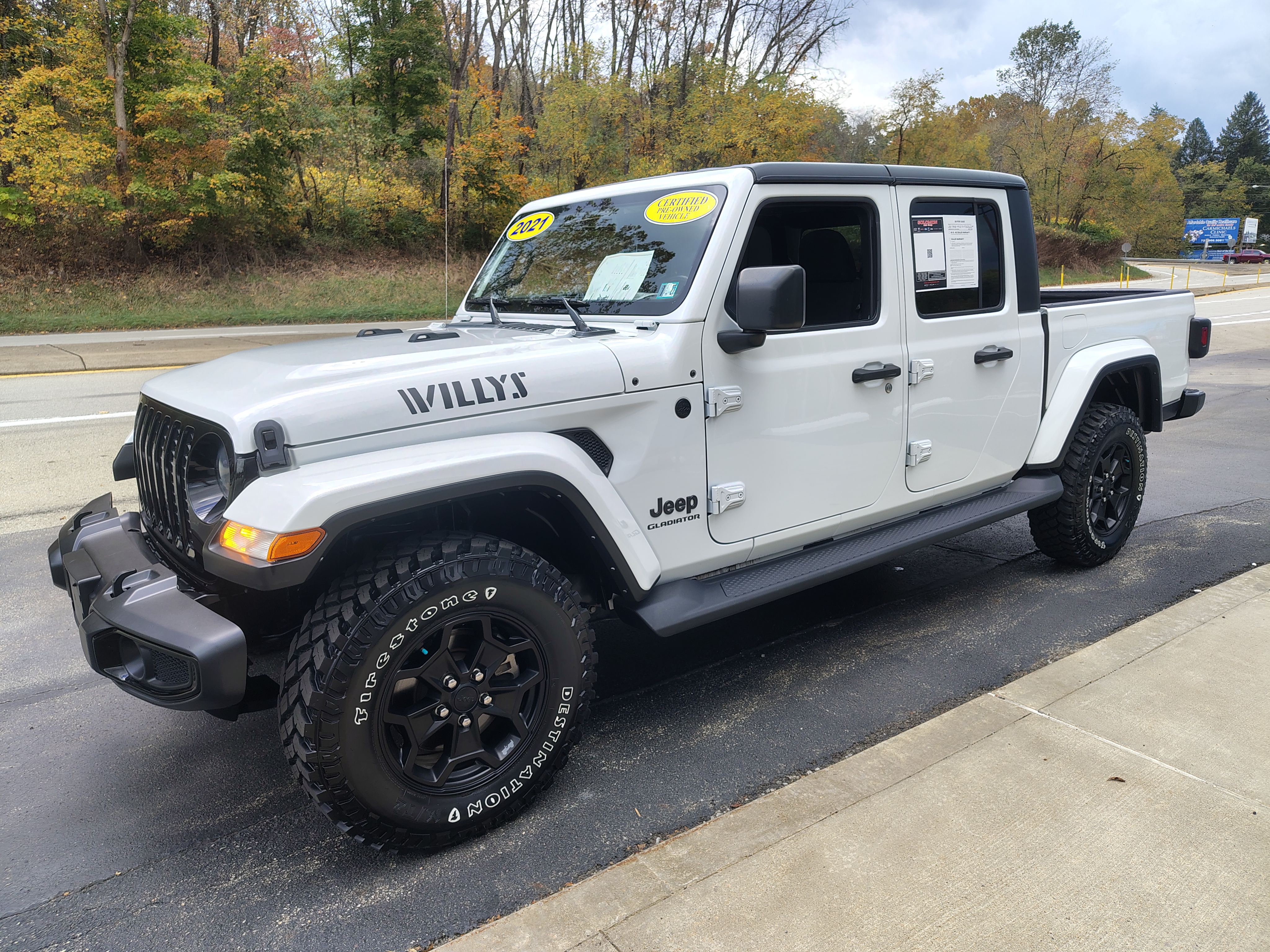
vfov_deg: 56.8
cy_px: 476
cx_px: 635
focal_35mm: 24
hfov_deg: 71.6
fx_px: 881
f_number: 1.8
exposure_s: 1/334
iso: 100
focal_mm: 5.56
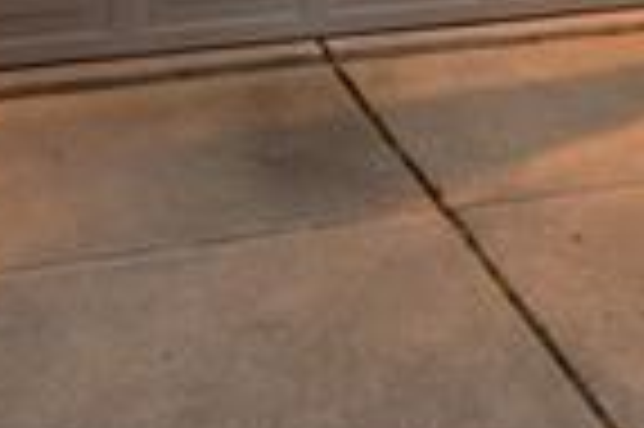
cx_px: 869
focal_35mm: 122
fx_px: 2180
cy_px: -351
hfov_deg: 15.8
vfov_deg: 10.5
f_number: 9
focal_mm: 17
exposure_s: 1/60
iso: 250
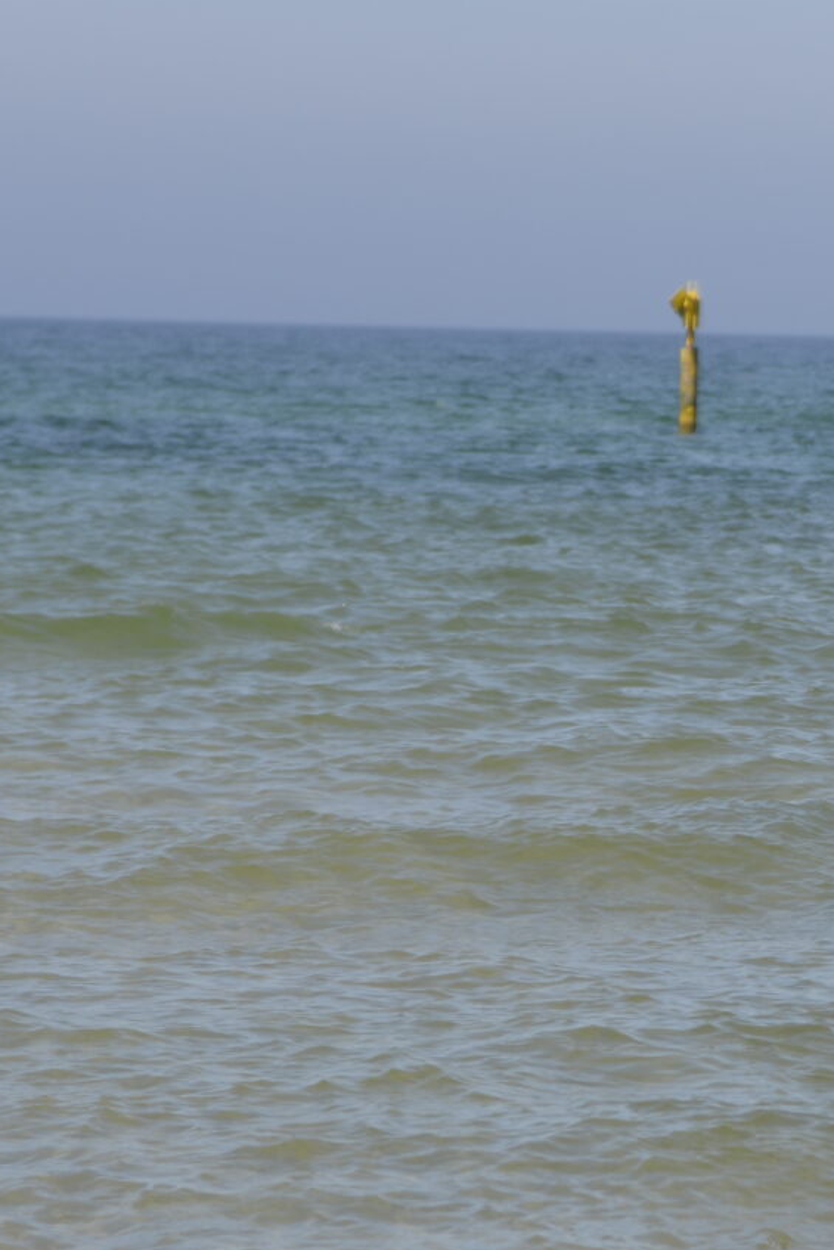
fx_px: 8926
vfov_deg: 8.0
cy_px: 810
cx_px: 1131
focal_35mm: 257
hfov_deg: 5.3
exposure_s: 1/1600
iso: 140
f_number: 4
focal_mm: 85
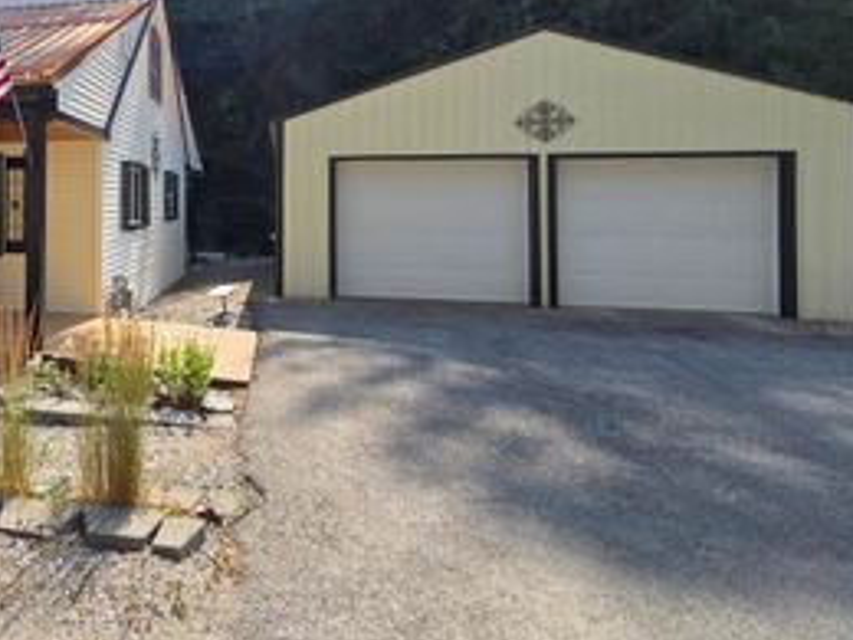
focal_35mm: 25
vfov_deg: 53.2
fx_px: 616
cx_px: 108
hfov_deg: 60.4
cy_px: 185
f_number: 2.2
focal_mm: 2.2
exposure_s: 1/1090
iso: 50
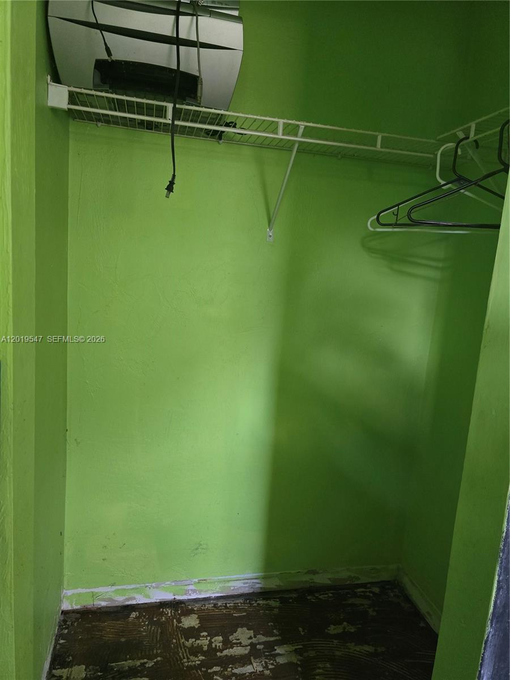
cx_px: 255
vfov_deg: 73.9
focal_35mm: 23
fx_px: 452
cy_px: 340
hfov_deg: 58.9
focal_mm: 6.3
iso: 1000
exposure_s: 1/120
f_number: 1.7
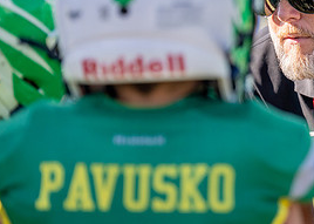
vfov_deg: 3.8
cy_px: 55
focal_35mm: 375
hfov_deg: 5.4
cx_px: 325
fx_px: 3342
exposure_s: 1/3200
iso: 320
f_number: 2.8
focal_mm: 158
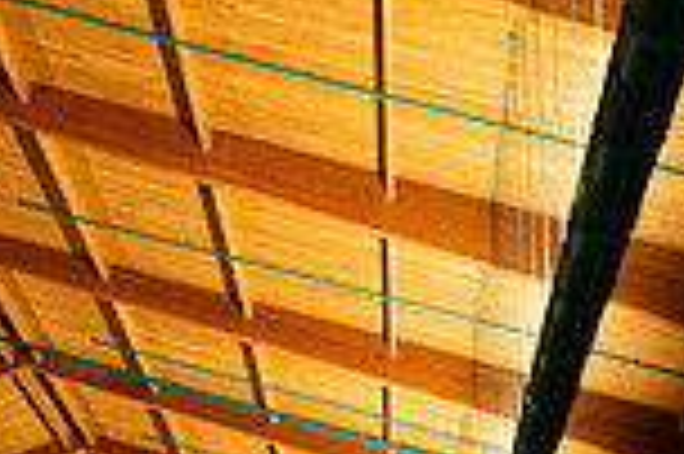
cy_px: 975
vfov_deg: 12.9
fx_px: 1689
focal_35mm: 89
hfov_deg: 22.9
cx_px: 310
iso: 800
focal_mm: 30
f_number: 5
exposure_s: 1/200
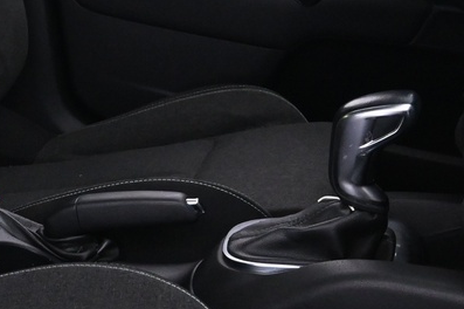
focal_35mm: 98
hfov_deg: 19.5
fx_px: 1262
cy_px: 68
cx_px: -113
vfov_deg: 13.9
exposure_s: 1/25
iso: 2000
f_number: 3.5
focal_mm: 16
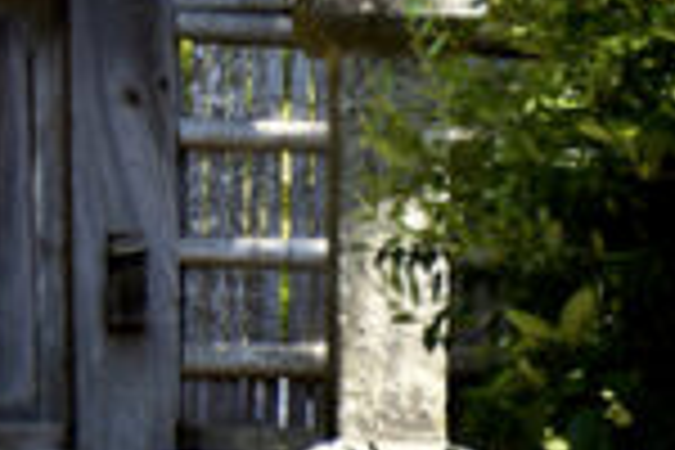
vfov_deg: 2.7
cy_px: -302
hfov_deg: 4.0
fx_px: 9581
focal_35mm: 511
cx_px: -630
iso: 640
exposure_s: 1/250
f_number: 5.3
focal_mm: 85
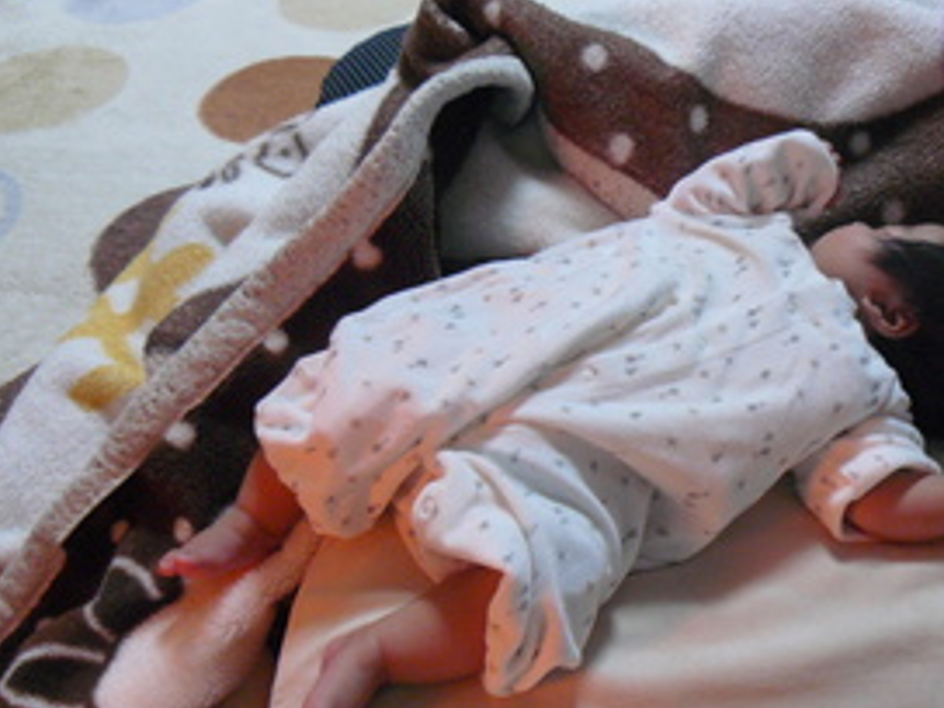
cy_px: 434
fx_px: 1445
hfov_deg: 35.8
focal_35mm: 53
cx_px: 621
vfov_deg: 27.4
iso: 200
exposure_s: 1/13
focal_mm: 6
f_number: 2.8
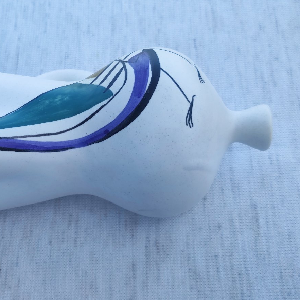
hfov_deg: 52.9
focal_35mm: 30
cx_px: 97
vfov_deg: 54.0
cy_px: 149
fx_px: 294
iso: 50
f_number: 1.79
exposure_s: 1/190
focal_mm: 4.7
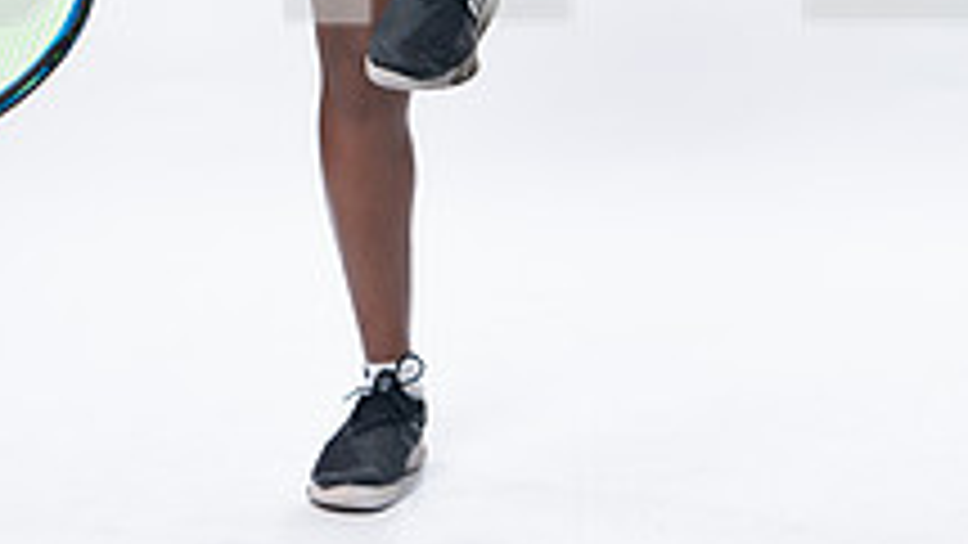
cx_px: 446
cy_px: -427
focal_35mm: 175
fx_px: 4492
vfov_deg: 6.8
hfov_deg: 12.3
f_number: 5.6
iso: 200
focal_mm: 80
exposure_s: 1/250
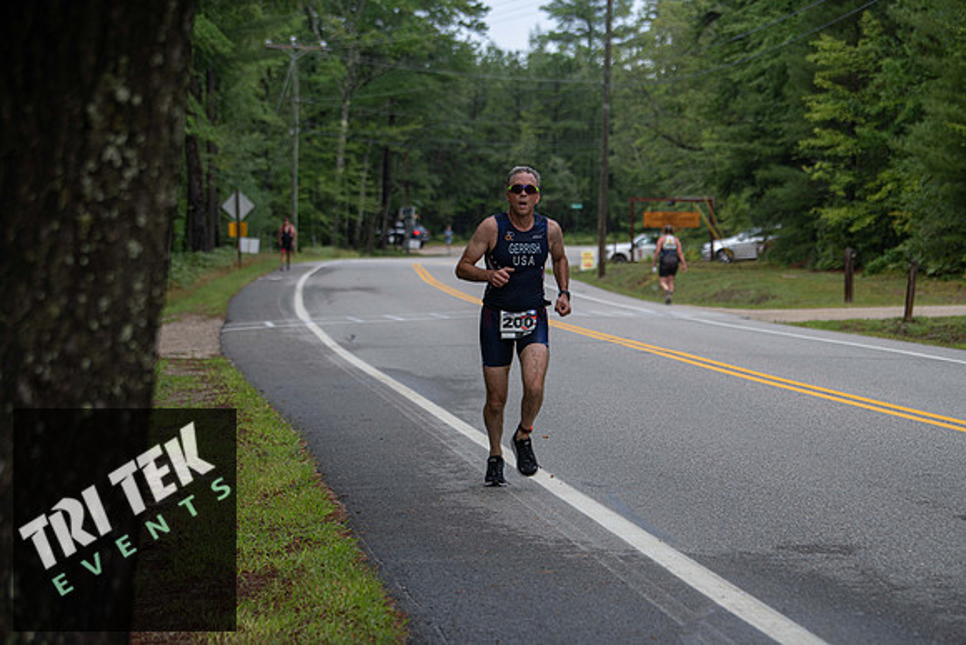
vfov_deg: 13.0
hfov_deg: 19.5
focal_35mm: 105
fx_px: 2818
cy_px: 322
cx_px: 483
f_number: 4
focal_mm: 105
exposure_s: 1/400
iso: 200
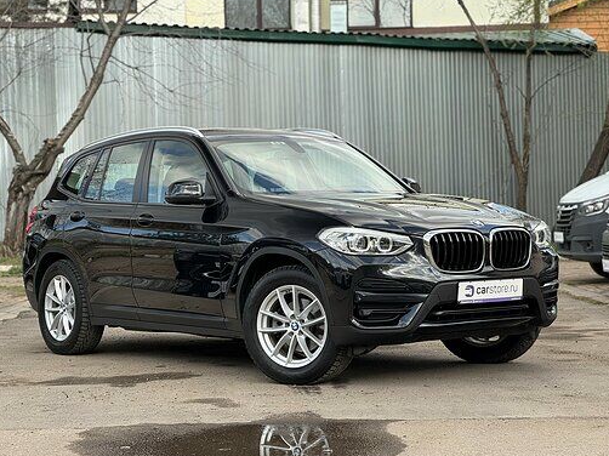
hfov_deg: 23.3
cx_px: 289
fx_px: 1477
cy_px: 238
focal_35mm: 84
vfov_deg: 17.6
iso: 40
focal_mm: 9
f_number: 2.8
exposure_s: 1/99
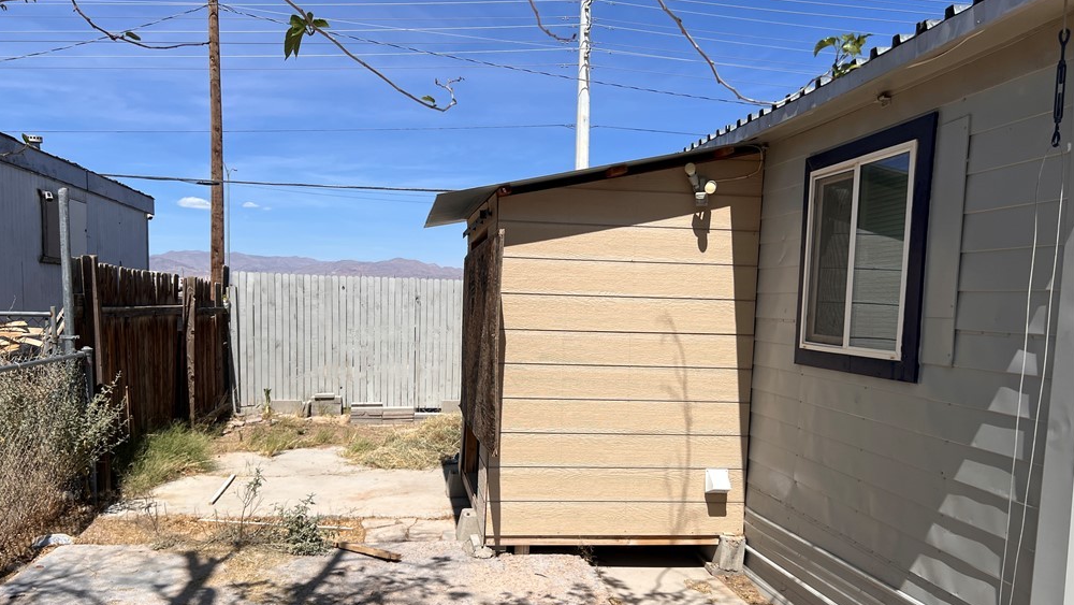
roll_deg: -2.2
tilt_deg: -4.6
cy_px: 386
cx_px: 529
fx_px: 826
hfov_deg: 66.1
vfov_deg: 39.9
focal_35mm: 29
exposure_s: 1/6993
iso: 50
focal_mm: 5.7
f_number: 1.5
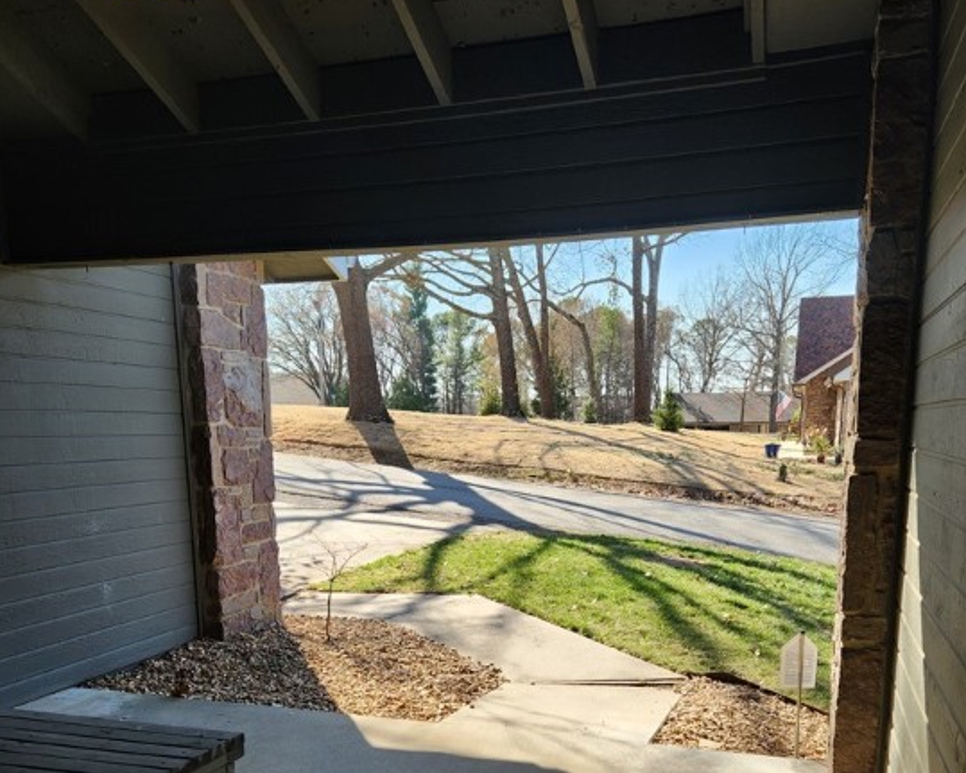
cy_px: 579
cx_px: 500
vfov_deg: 44.3
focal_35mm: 32
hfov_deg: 55.7
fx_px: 915
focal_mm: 5.4
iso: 20
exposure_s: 1/353
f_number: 1.8
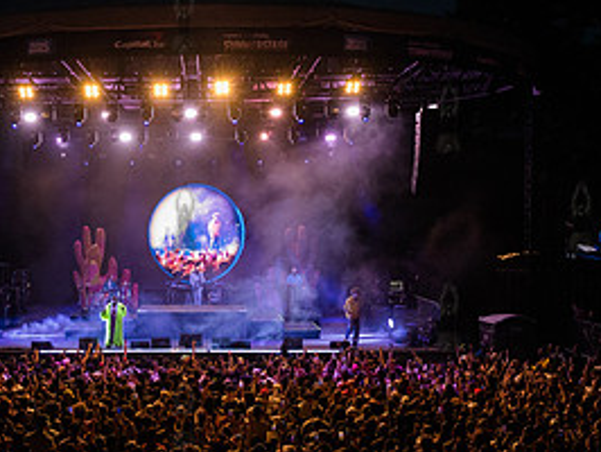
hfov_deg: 36.9
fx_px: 886
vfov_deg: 28.6
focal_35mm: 51
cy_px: 255
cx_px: 180
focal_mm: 24
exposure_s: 1/500
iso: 5000
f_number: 4
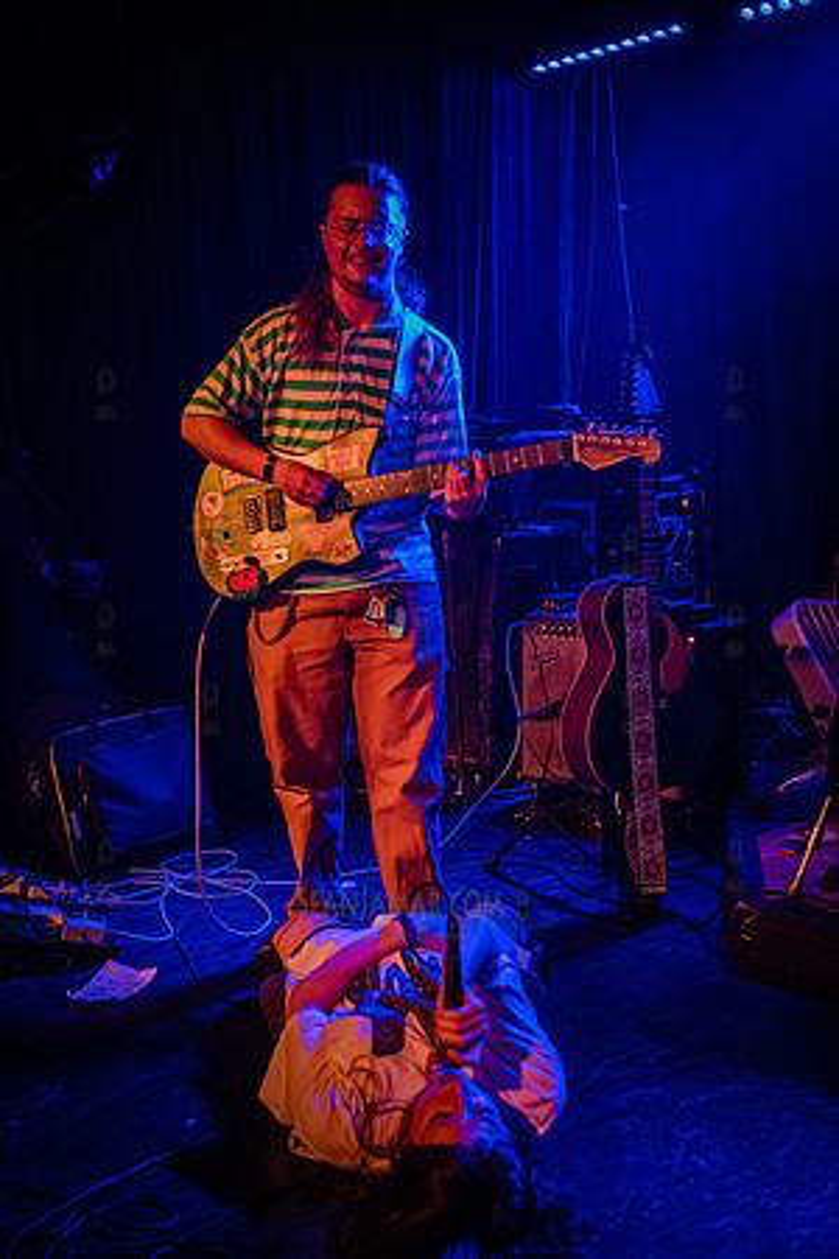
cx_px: 420
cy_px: 630
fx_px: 1503
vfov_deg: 45.4
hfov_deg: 31.2
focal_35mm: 43
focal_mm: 43
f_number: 3.2
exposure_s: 1/320
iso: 16000
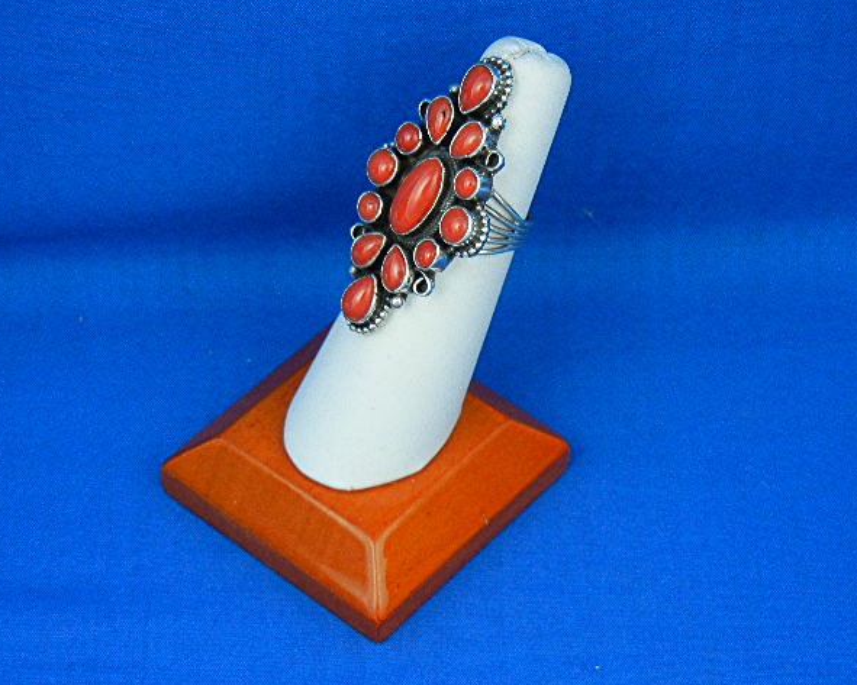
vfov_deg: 16.4
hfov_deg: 20.4
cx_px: 445
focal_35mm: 94
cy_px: 340
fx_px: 2385
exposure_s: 1/6.1
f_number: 4.4
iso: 200
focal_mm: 16
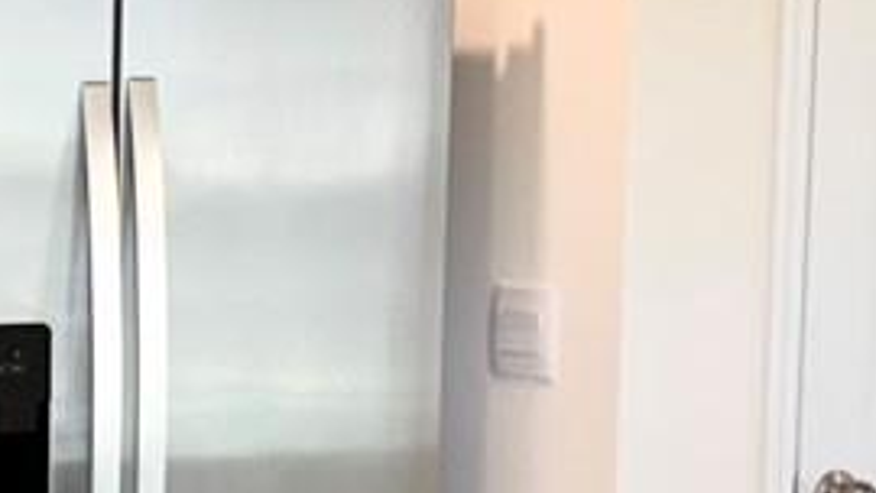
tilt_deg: -5.6
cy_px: 522
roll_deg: -0.6
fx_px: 3601
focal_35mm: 155
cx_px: -500
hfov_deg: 13.0
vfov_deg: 7.8
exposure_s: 1/120
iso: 125
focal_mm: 6.76
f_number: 1.78
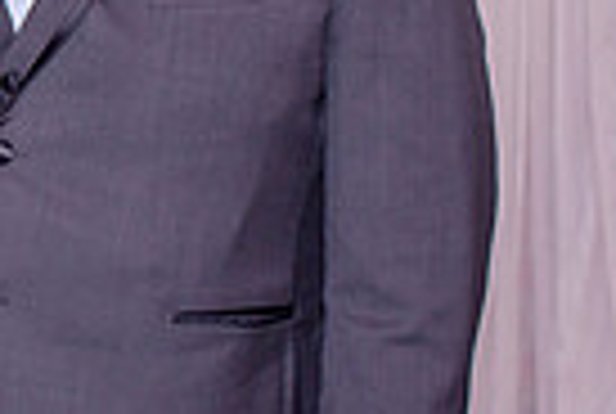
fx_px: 3807
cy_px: 34
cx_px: -638
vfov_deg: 6.2
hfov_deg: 8.7
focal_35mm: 222
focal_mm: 35
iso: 200
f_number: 2.8
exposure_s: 1/200
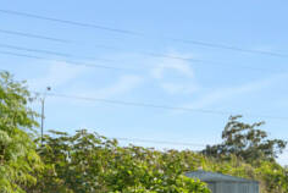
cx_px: 239
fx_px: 449
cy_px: 210
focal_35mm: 56
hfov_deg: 34.3
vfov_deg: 22.9
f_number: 8
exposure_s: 1/800
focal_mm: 16
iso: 500
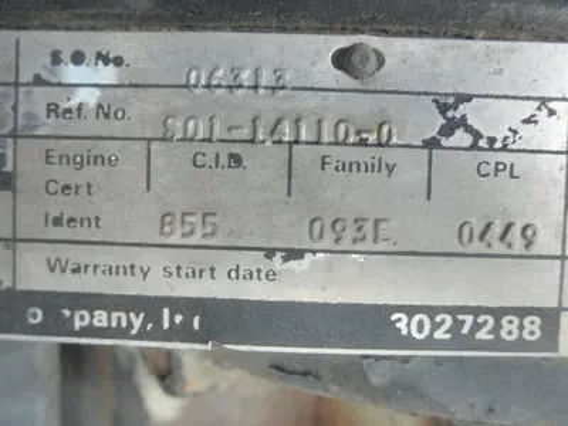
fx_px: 459
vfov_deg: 49.7
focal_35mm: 28
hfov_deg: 63.4
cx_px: 284
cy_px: 213
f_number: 3
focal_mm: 5
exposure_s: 1/30
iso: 200
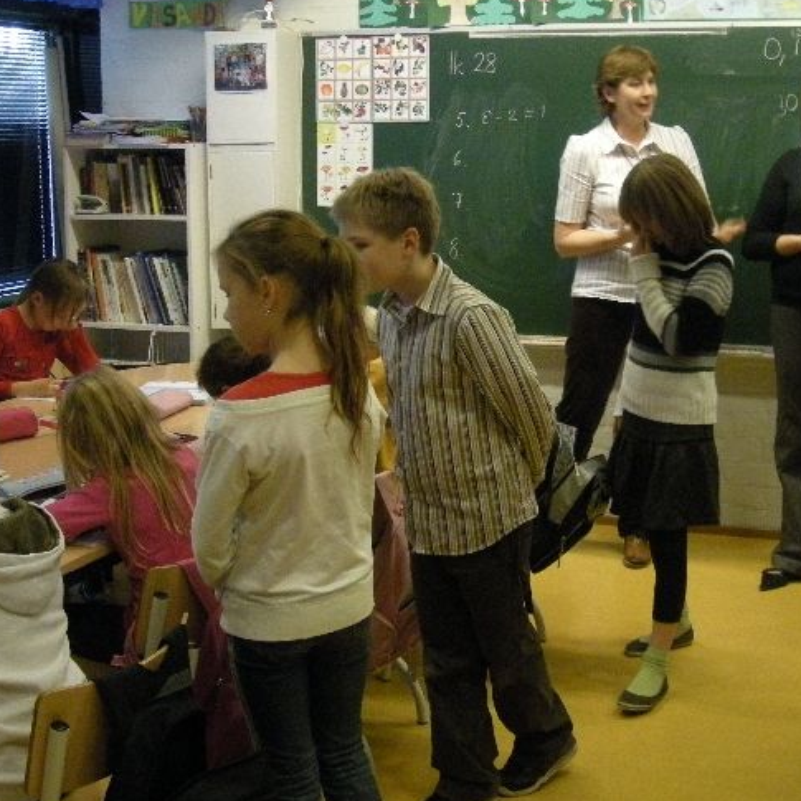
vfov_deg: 33.4
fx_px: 1335
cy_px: 365
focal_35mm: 51
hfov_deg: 33.2
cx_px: 519
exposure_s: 1/42.3
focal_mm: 5.7
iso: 400
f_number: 2.8
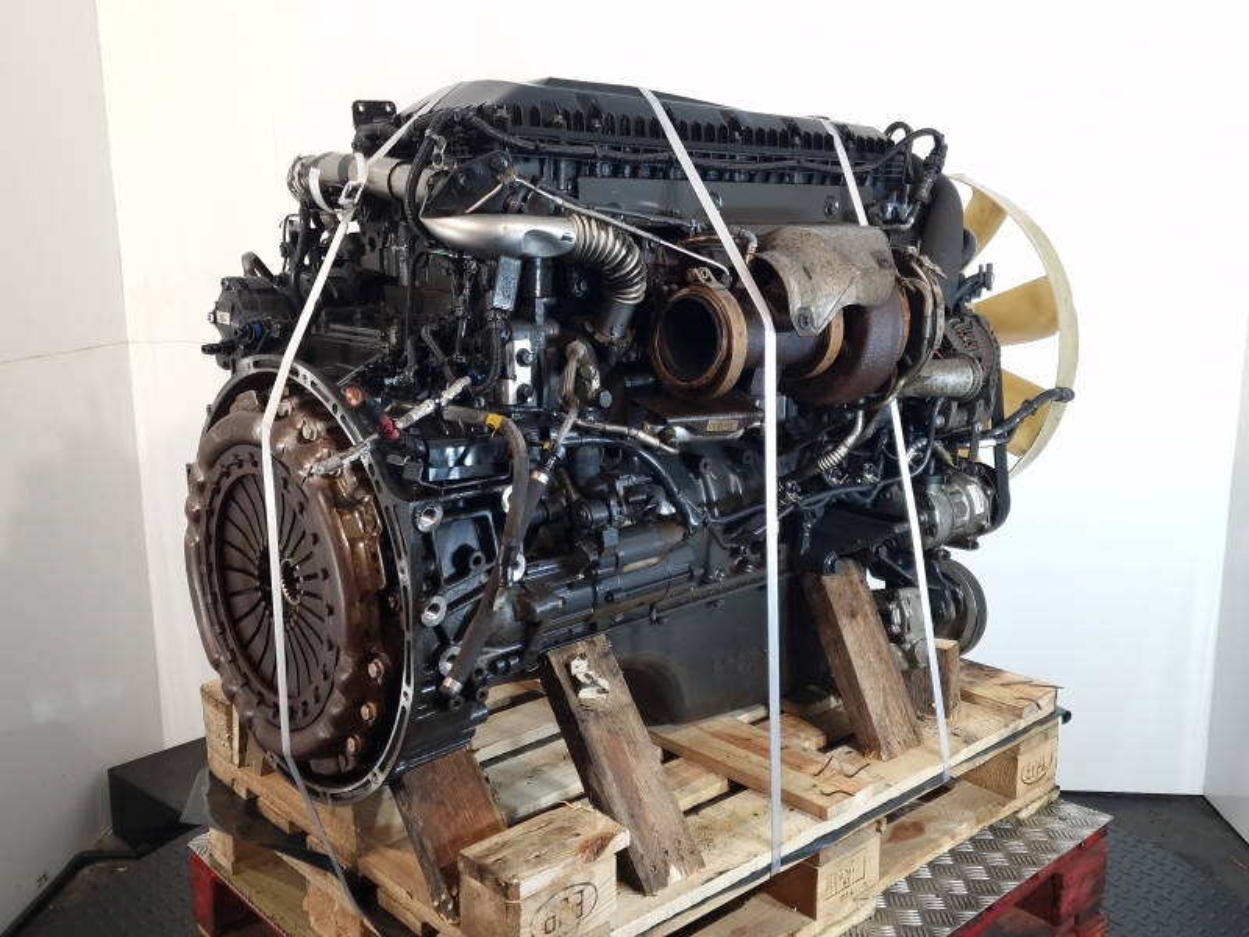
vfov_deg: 58.9
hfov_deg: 73.9
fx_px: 830
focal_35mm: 23
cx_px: 624
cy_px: 468
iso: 100
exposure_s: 1/50
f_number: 1.8
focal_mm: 6.4
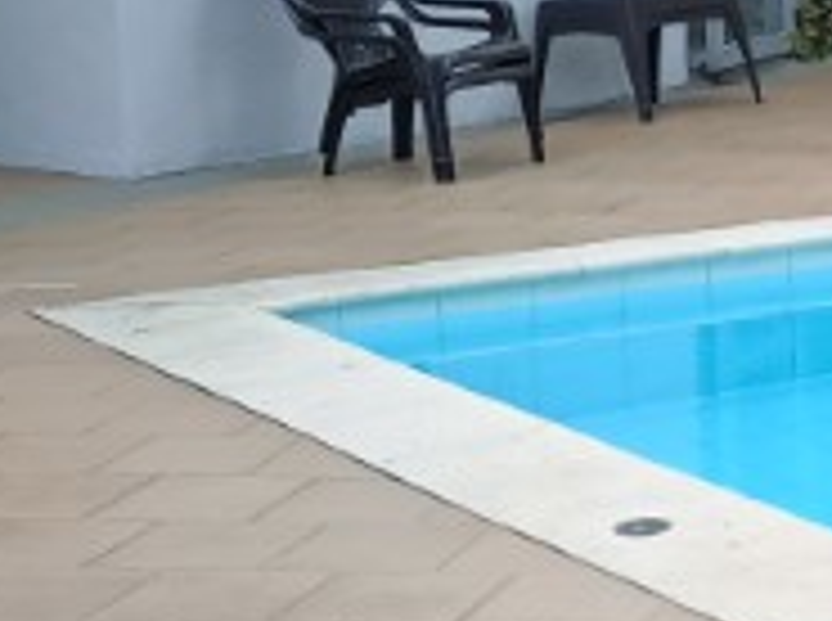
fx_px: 2495
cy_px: 230
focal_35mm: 104
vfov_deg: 14.2
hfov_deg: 14.8
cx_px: 1767
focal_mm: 5.31
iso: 50
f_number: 1.7
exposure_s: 1/245
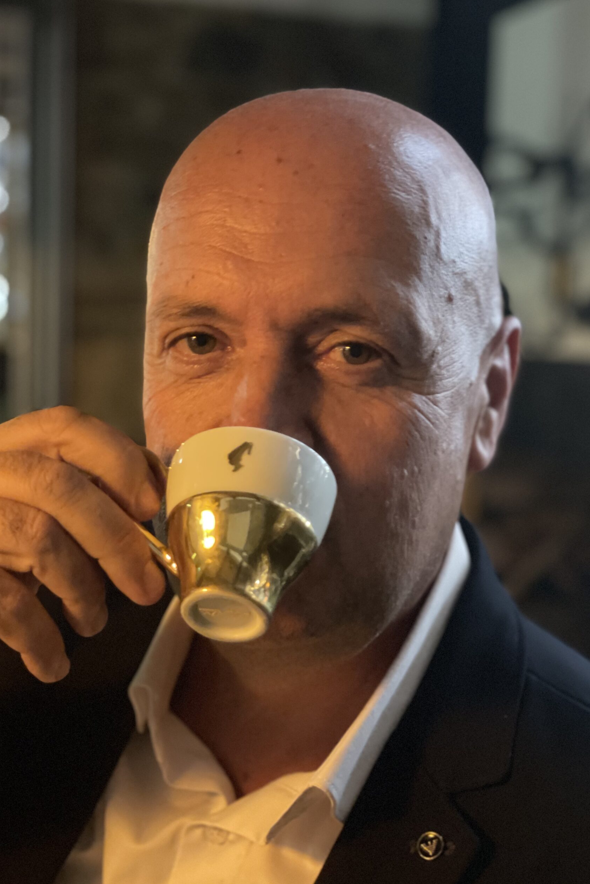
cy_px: 439
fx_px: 1352
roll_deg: -1.9
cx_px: 258
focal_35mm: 55
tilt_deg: -4.2
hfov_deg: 24.6
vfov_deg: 36.2
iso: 640
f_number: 2
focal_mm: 6
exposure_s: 1/14
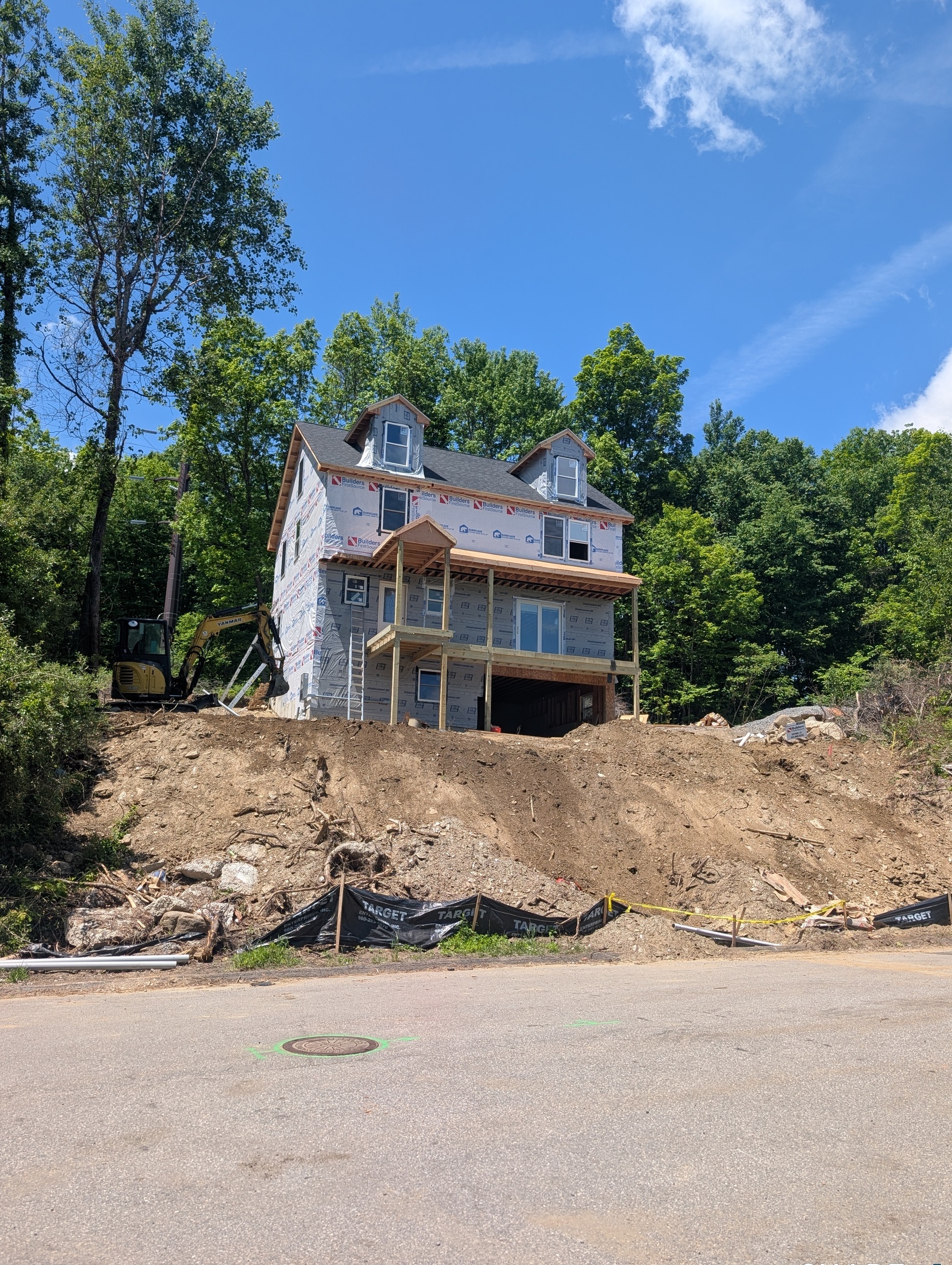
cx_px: 458
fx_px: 914
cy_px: 636
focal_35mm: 25
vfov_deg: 69.3
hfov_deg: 55.0
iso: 20
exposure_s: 1/798
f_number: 1.68
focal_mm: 6.9
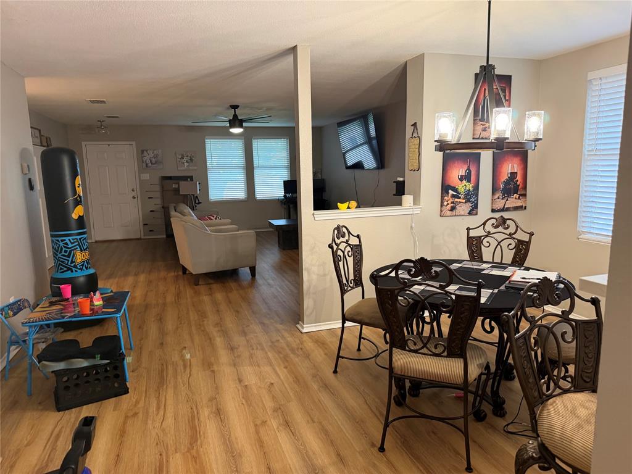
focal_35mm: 24
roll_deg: +1.5
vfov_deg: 56.8
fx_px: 438
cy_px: 237
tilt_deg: -9.2
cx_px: 316
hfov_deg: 71.6
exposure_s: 1/60
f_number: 1.78
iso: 400
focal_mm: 6.76
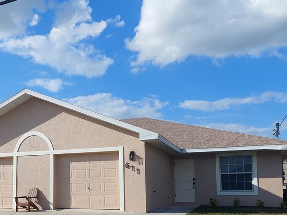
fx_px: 340
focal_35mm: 41
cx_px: 97
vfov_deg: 34.1
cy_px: 173
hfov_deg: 45.1
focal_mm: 5.23
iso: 40
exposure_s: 1/1992
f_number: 1.8
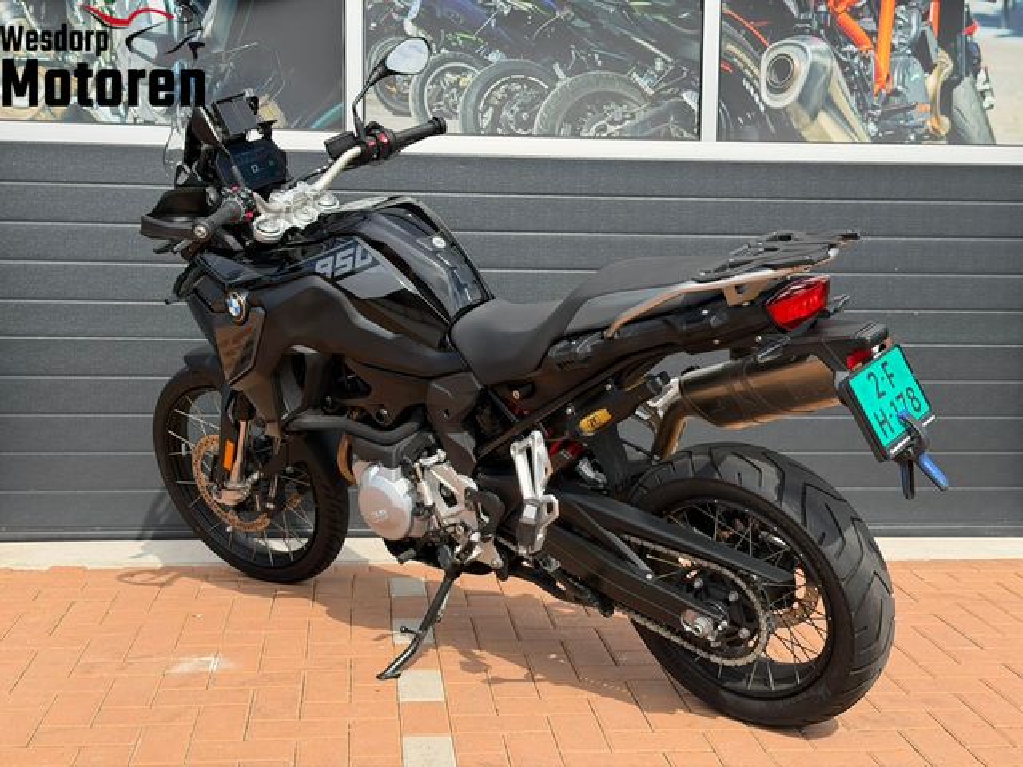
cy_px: 384
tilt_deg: -4.9
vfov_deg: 30.3
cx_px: 512
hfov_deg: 39.7
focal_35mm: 48
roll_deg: -0.9
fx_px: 1419
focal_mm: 6.76
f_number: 1.78
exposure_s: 1/2342
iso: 80
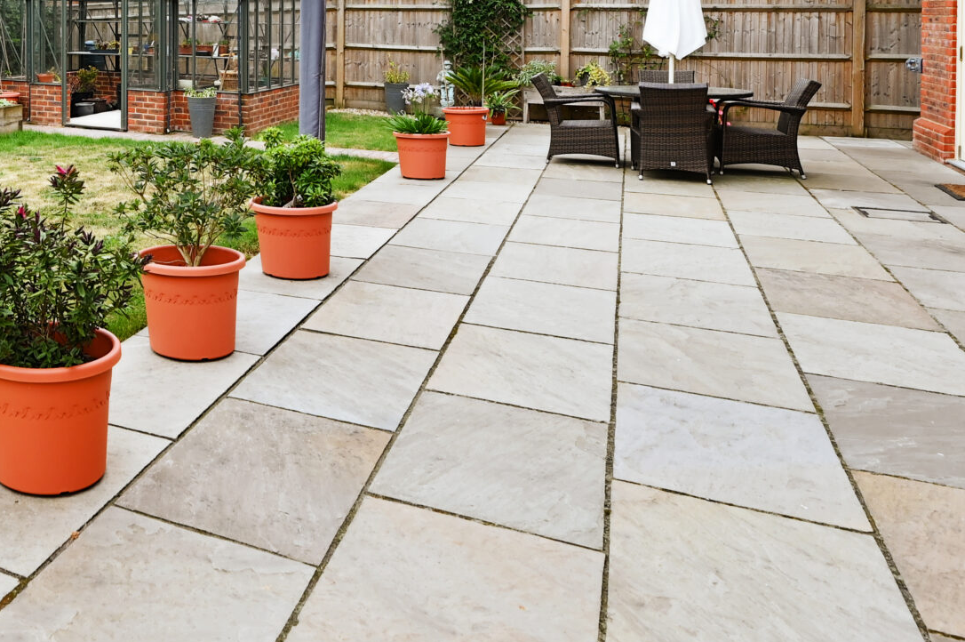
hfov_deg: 48.2
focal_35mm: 33
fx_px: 884
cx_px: 20
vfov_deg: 37.4
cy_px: 67
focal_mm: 14
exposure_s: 1/125
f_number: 8
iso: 320
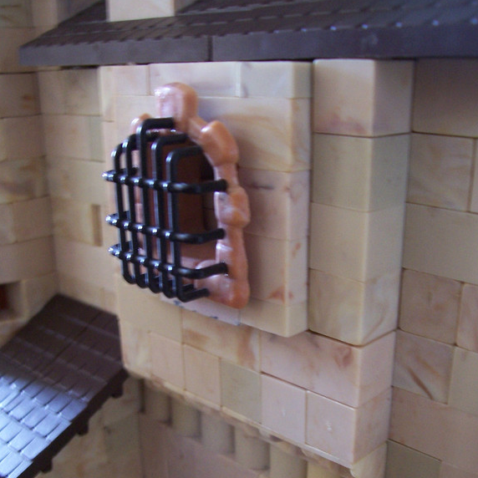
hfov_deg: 40.0
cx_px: 249
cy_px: 324
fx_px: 656
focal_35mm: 42
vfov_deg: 39.5
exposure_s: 1/8
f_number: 2.7
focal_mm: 5.6
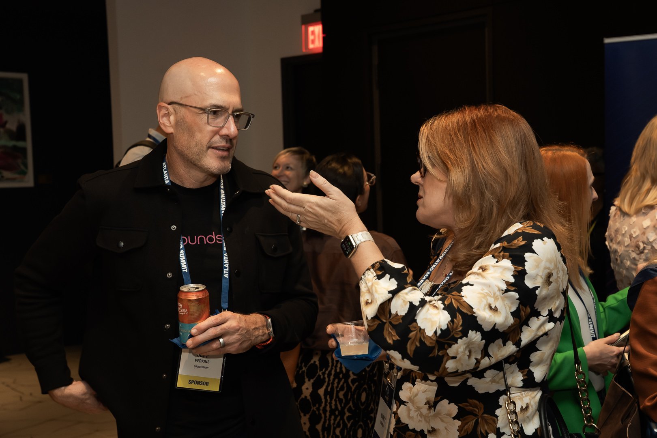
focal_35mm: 56
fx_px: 1020
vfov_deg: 24.2
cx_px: 328
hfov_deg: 35.7
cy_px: 219
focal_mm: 55.9
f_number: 7.1
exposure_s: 1/100
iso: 1600
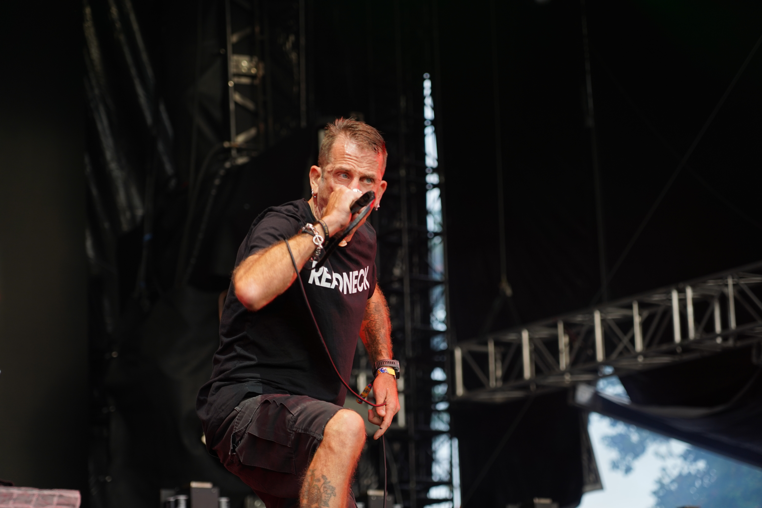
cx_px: 381
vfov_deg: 13.0
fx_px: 2222
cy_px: 254
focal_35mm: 105
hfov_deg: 19.5
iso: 400
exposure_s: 1/125
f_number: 4
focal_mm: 105
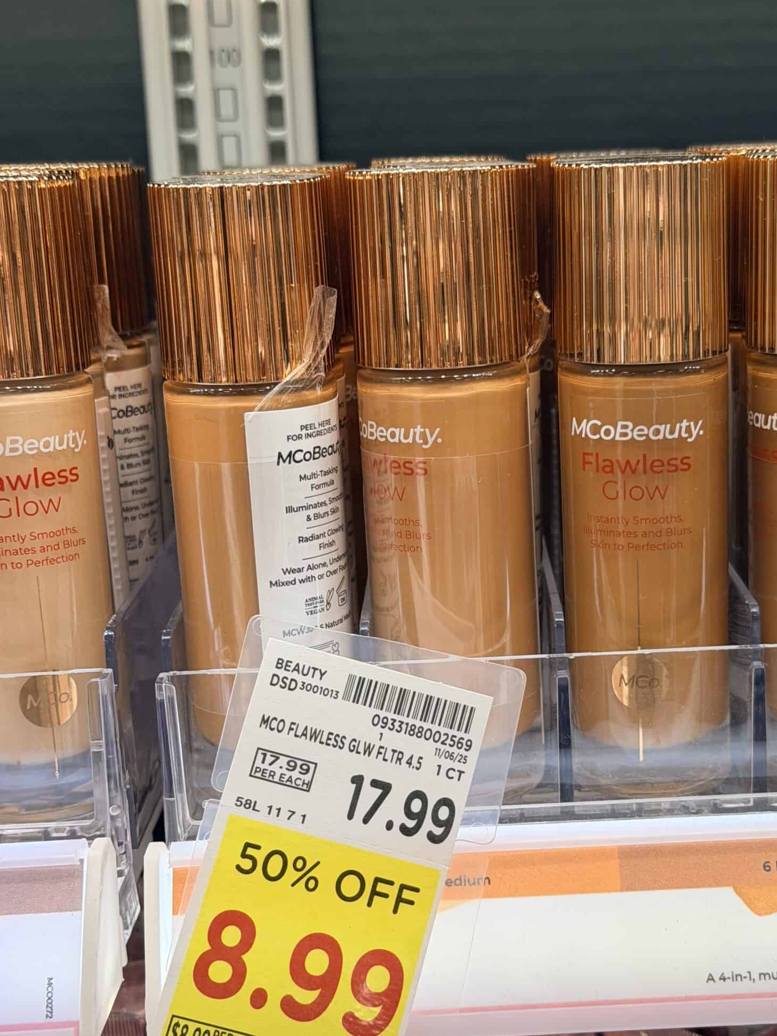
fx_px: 1885
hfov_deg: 23.2
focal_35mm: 63
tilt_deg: -14.2
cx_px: 506
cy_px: 627
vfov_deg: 30.6
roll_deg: +2.2
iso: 50
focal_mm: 6.76
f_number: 1.78
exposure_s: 1/186
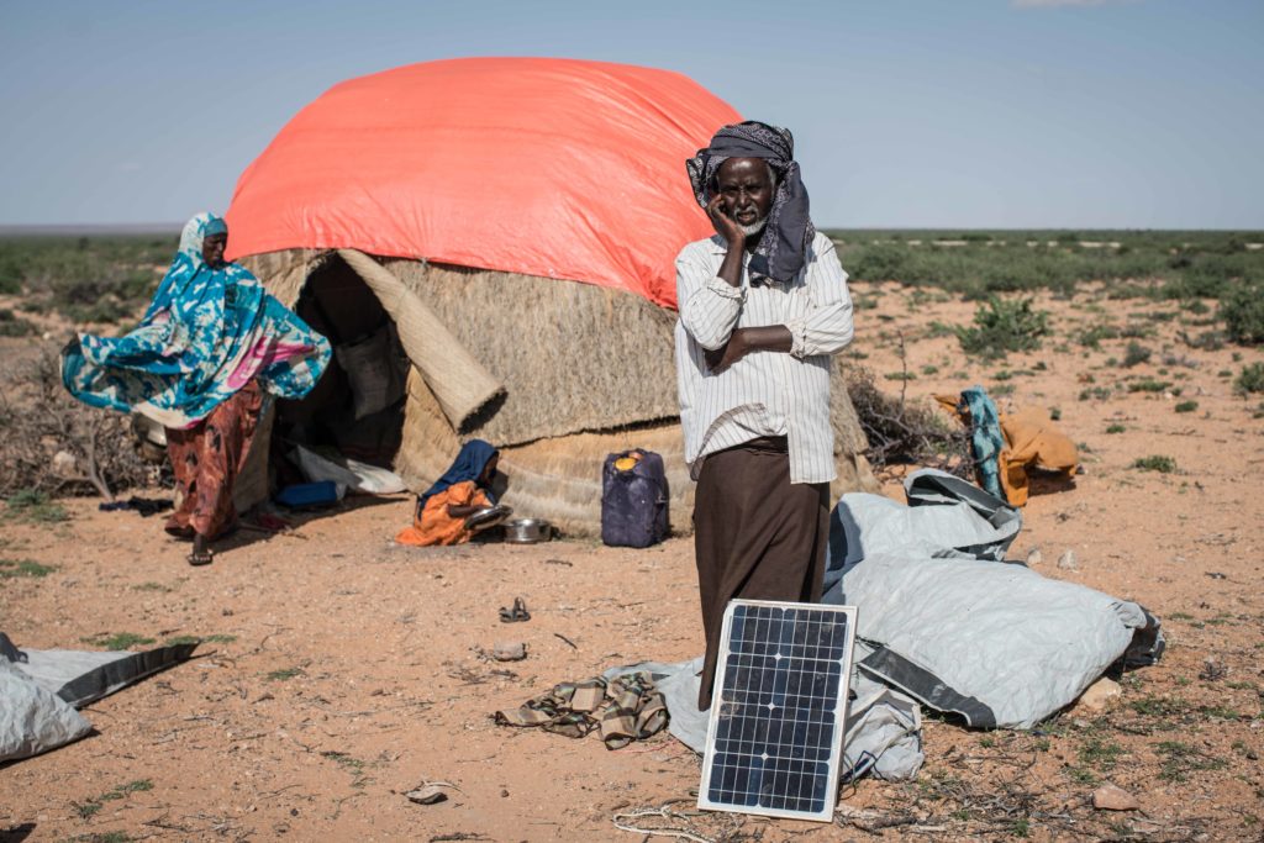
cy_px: 422
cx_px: 632
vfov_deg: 27.0
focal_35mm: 50
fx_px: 1756
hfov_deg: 39.6
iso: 100
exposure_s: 1/1600
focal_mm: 50
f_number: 4.5
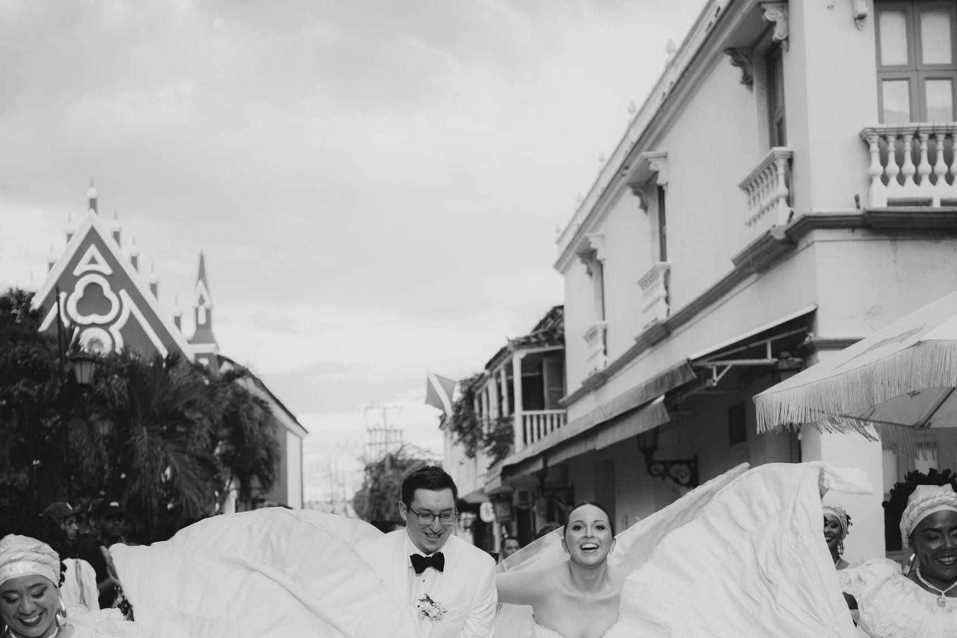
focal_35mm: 53
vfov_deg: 24.9
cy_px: 557
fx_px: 1409
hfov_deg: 37.5
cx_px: 482
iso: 400
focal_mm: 35
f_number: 2.5
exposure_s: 1/200
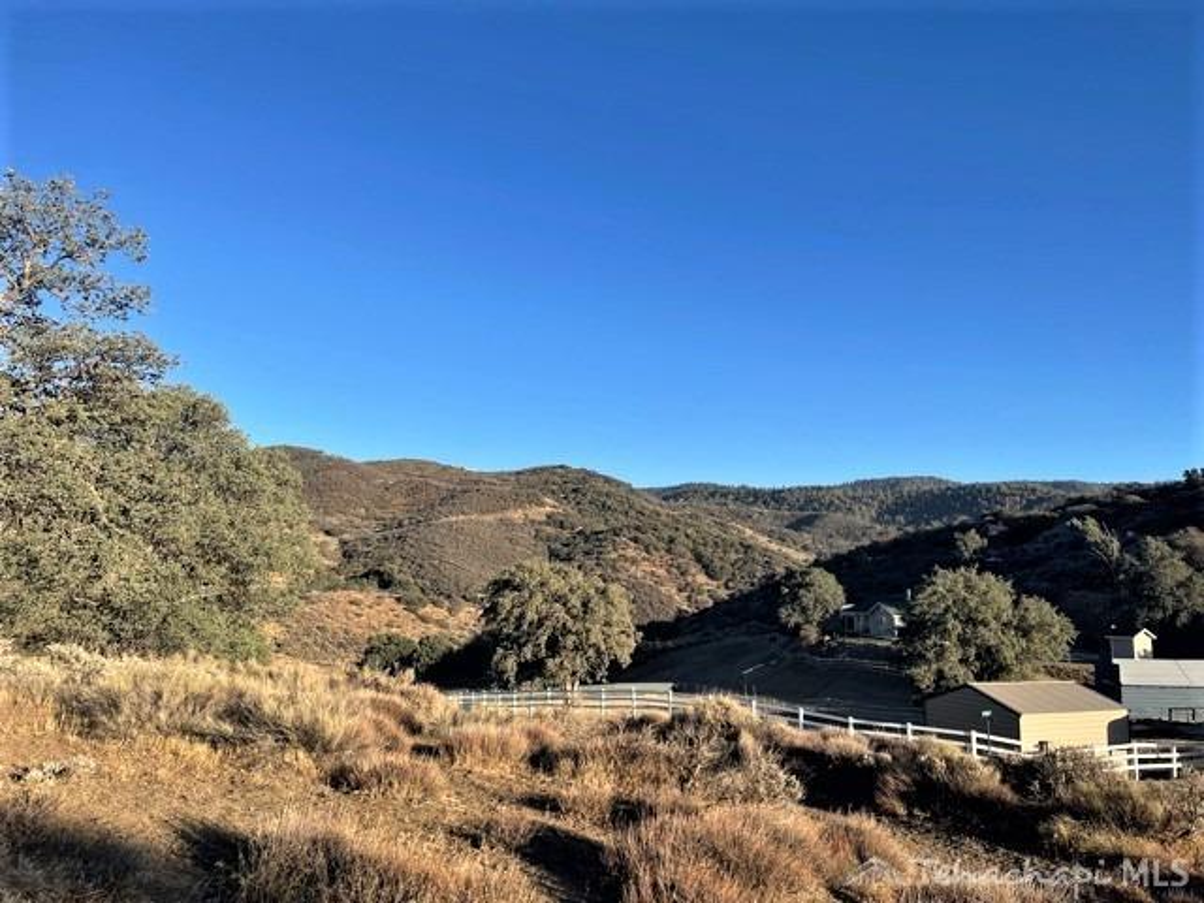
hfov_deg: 67.3
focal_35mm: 26
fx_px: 904
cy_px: 452
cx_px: 602
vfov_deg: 53.1
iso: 32
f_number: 1.6
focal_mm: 5.1
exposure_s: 1/2049
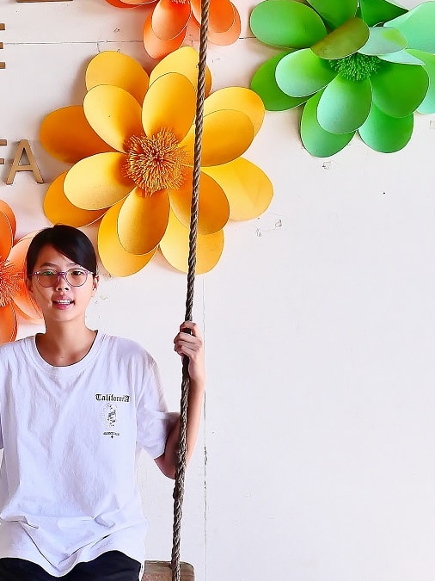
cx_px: 46
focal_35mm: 66
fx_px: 1106
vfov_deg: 29.4
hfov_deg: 21.8
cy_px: 305
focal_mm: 15
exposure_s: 1/500
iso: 1000
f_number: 5.6
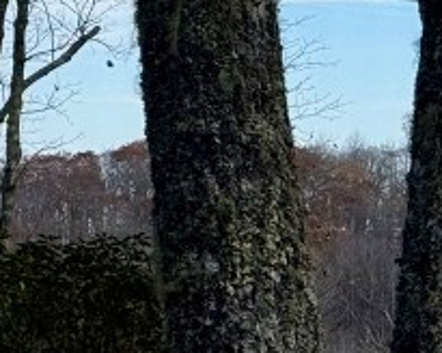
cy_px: -2
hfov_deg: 7.9
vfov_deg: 6.6
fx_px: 3061
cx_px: -412
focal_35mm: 234
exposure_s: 1/5208
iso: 80
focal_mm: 6.76
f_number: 1.78
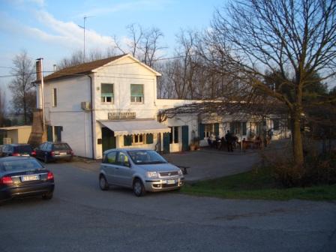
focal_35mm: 35
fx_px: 340
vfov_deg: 40.7
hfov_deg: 52.6
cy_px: 126
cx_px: 168
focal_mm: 5.8
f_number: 2.6
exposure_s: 1/200
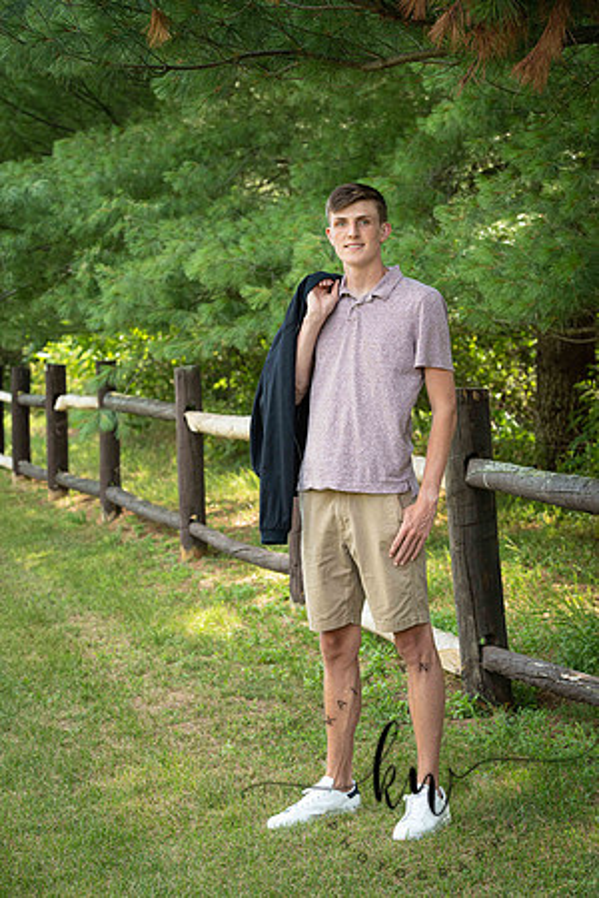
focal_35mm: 95
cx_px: 300
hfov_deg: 14.4
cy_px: 449
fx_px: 2371
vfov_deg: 21.5
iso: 500
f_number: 6.3
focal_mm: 95
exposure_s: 1/200
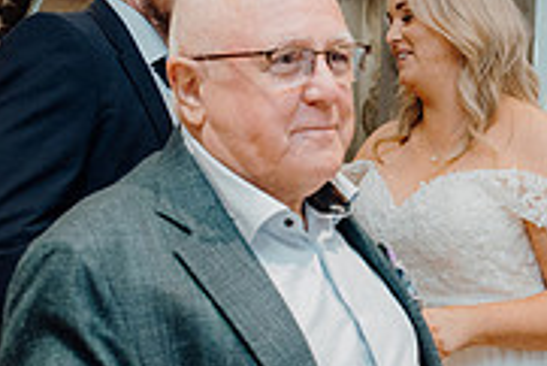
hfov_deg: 21.8
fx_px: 1414
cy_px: 307
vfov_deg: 14.6
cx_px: 363
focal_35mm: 93
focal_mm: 29
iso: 2500
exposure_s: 1/160
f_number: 3.5
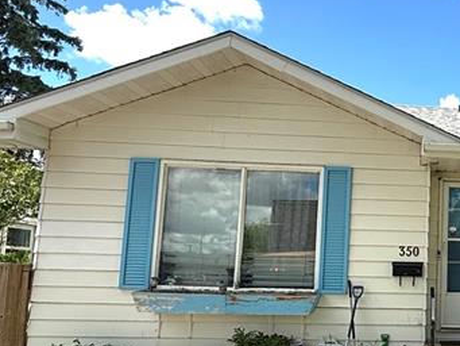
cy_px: 222
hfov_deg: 38.9
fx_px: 558
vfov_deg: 34.1
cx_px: 473
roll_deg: -1.6
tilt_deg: +6.5
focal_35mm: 42
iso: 50
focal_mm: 2.22
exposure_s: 1/2237
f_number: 2.2
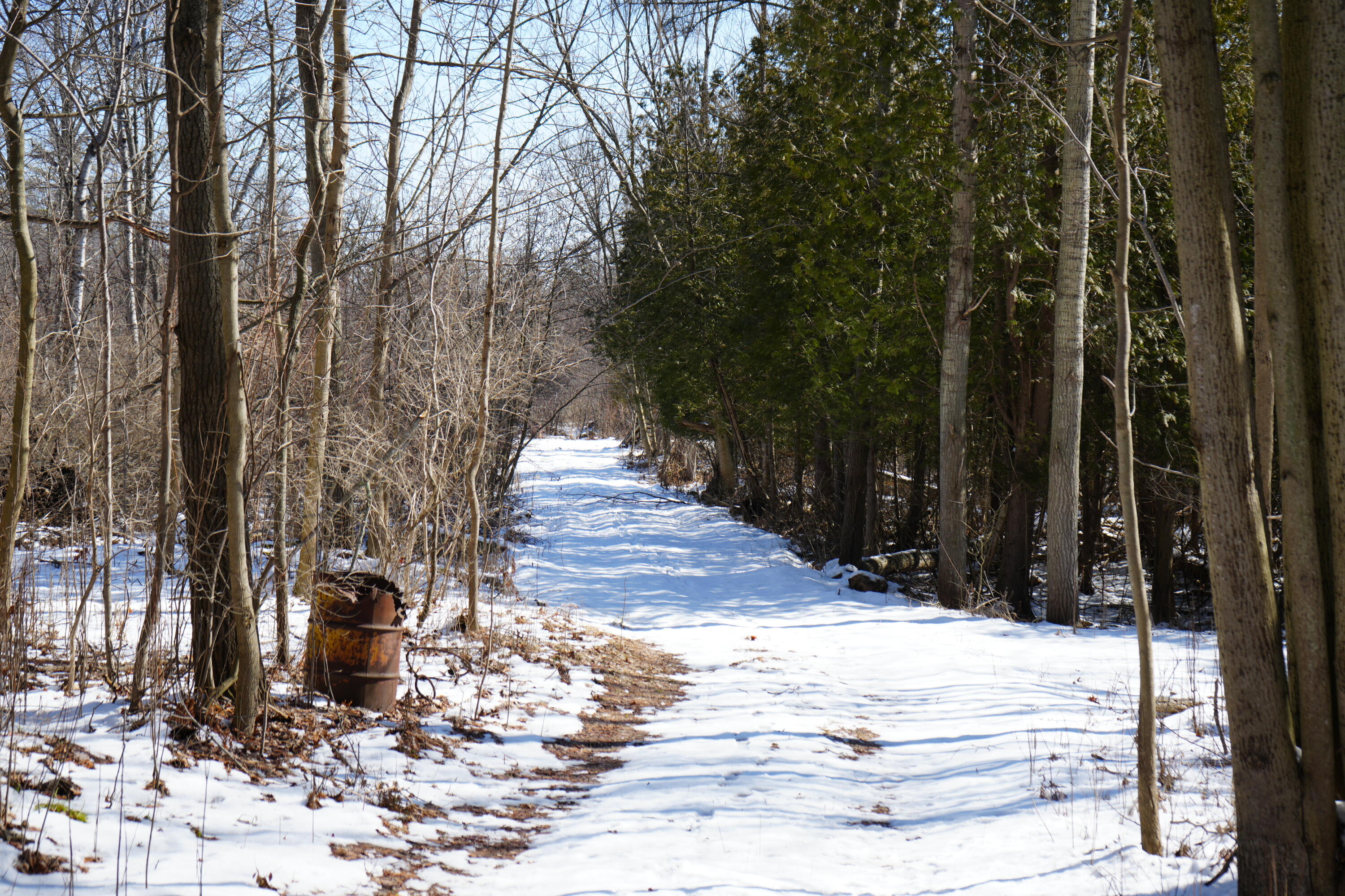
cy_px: 448
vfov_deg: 23.4
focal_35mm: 58
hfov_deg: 34.5
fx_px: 2167
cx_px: 672
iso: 100
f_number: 5.6
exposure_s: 1/320
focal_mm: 58
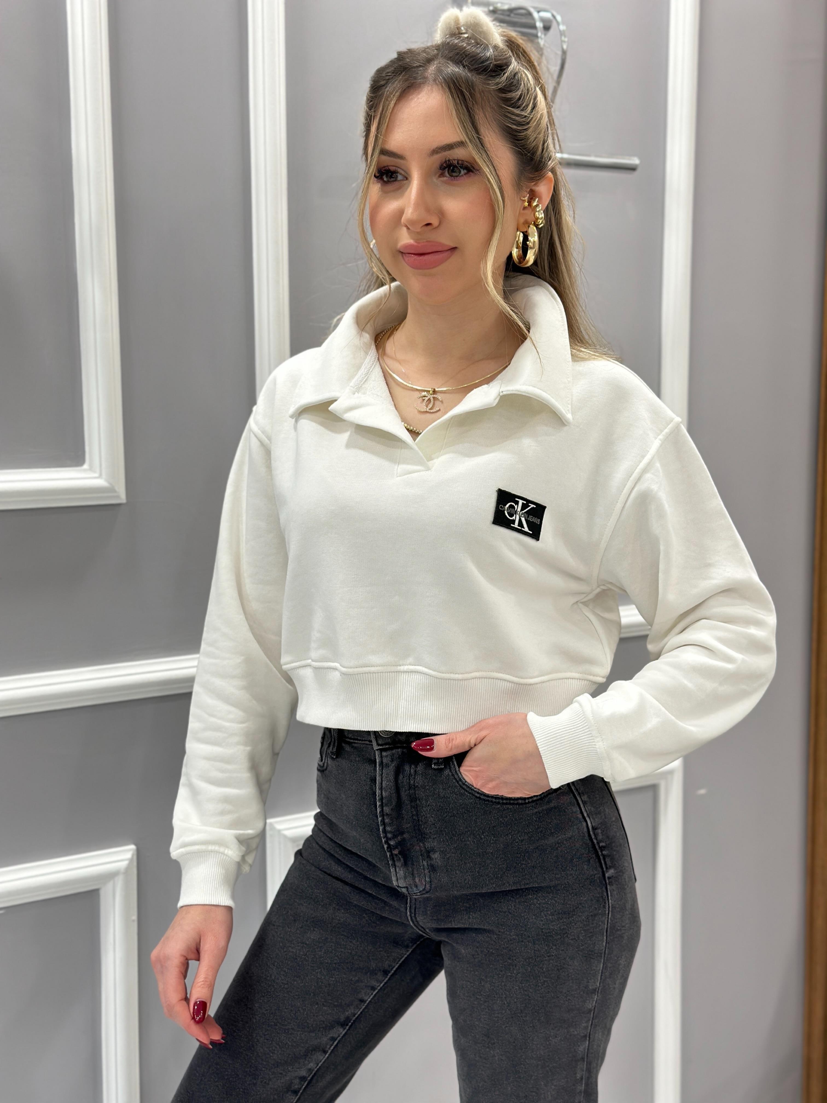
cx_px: 414
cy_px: 552
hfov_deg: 30.3
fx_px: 1529
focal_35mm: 48
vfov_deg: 39.7
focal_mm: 6.86
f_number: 1.78
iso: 80
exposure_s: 1/50
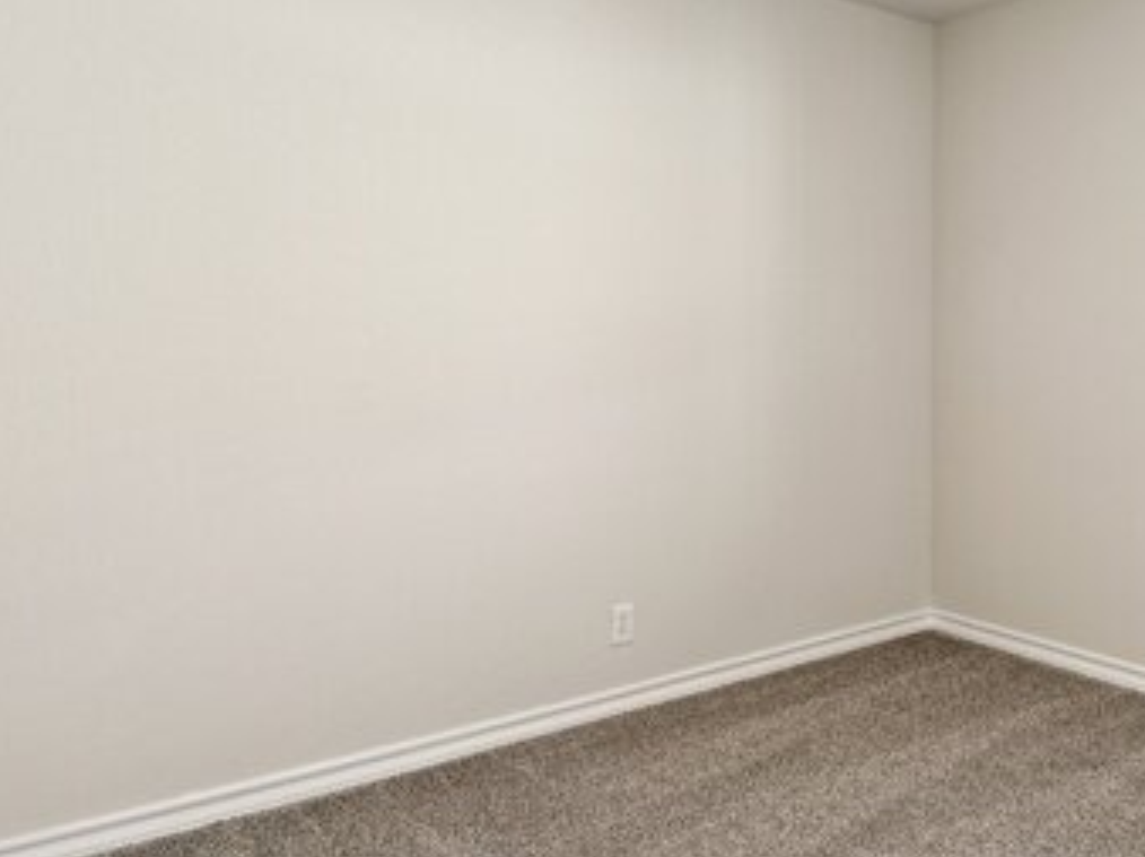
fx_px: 1025
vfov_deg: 45.1
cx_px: 850
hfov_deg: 55.7
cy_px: 340
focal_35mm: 31
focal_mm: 17
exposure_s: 1/20
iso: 400
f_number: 8
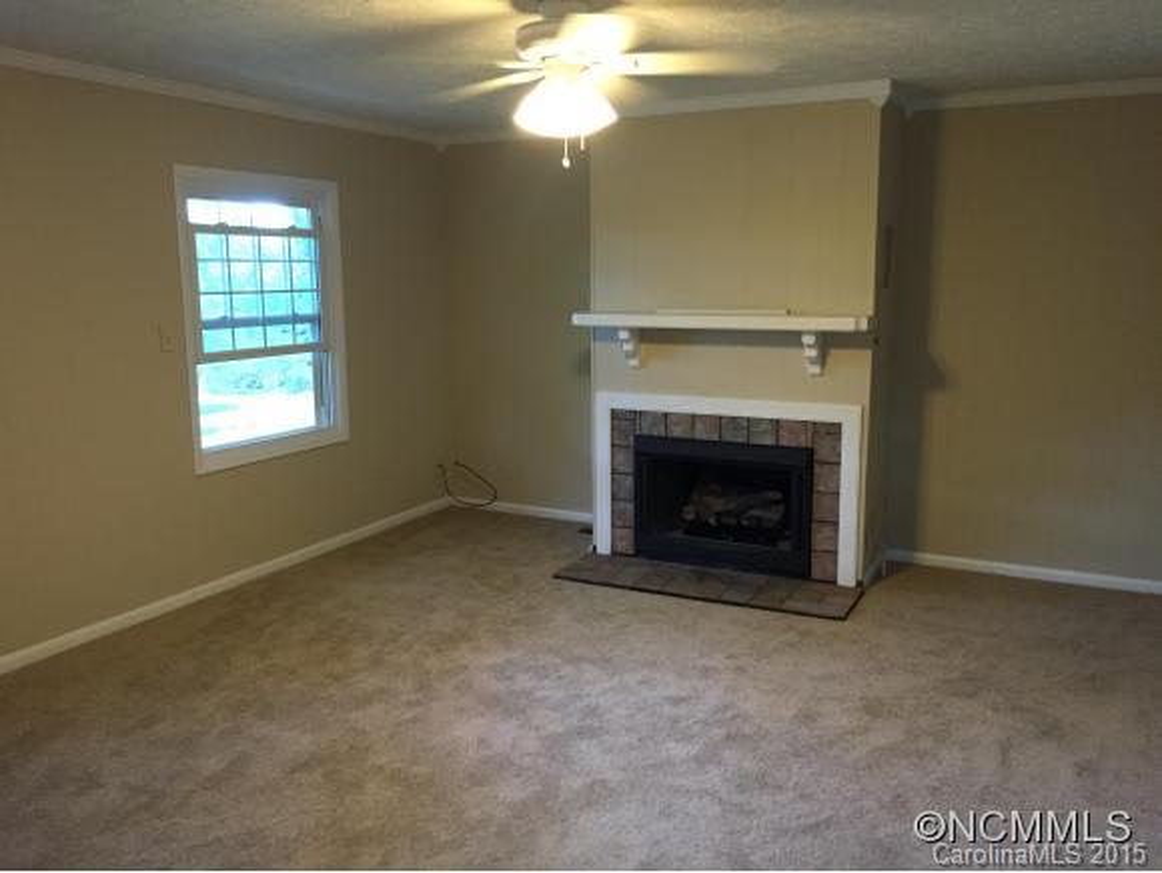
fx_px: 974
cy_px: 436
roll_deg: -0.4
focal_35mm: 29
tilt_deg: -8.6
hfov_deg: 61.6
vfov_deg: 48.3
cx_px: 581
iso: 250
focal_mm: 4.15
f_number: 2.2
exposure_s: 1/30
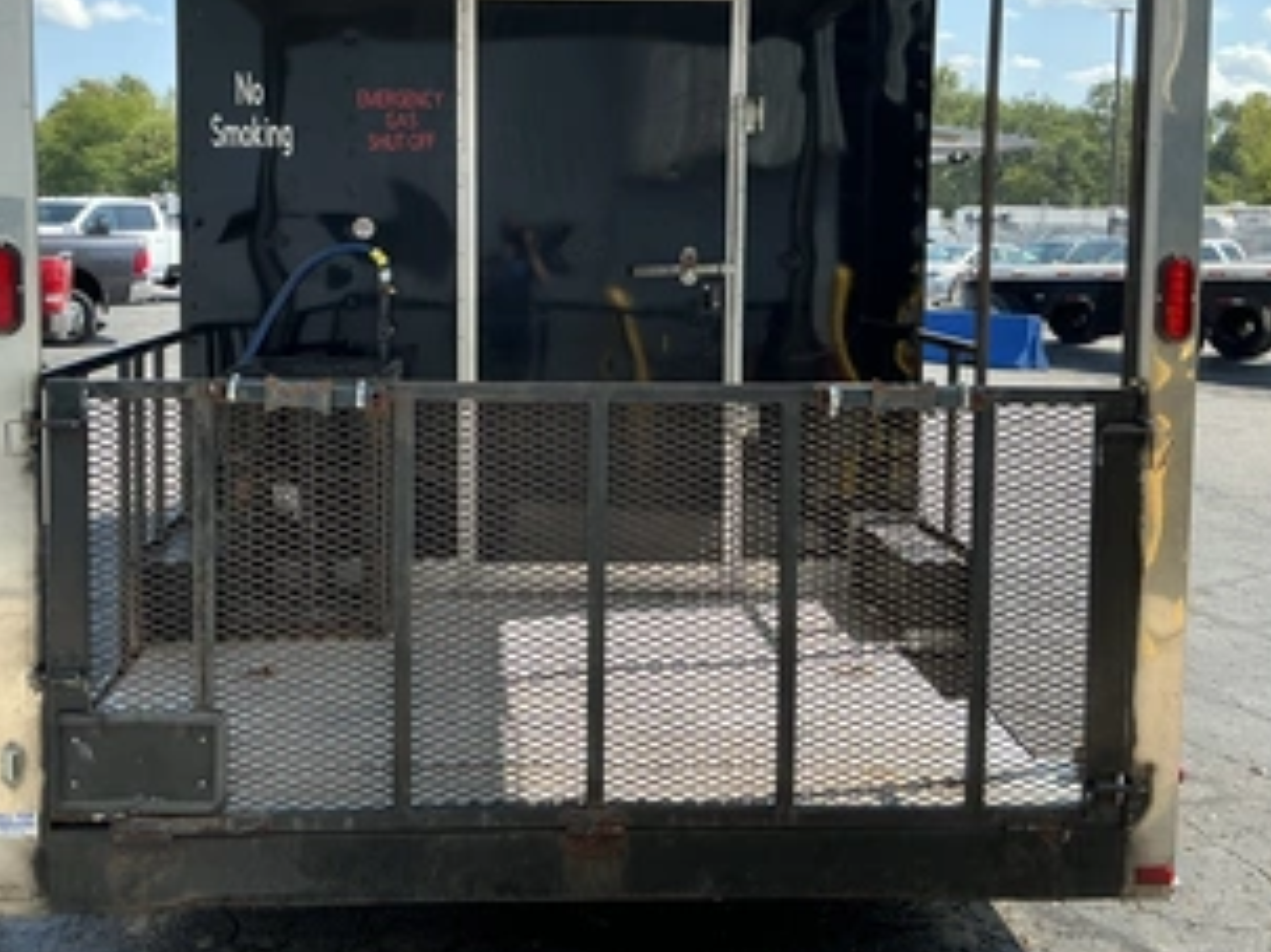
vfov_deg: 38.3
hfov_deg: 50.1
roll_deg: -0.6
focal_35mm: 37
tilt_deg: -4.2
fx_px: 1358
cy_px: 336
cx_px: 562
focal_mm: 3
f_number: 1.8
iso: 25
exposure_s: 1/627
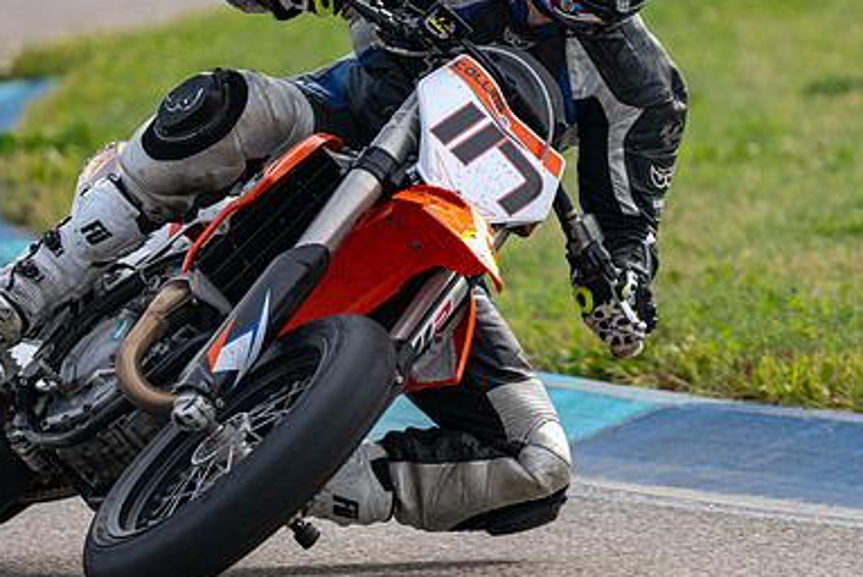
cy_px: 165
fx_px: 24277
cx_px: 465
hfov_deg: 2.0
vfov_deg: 1.4
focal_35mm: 1012
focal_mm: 600
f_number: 6.3
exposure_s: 1/1250
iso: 400
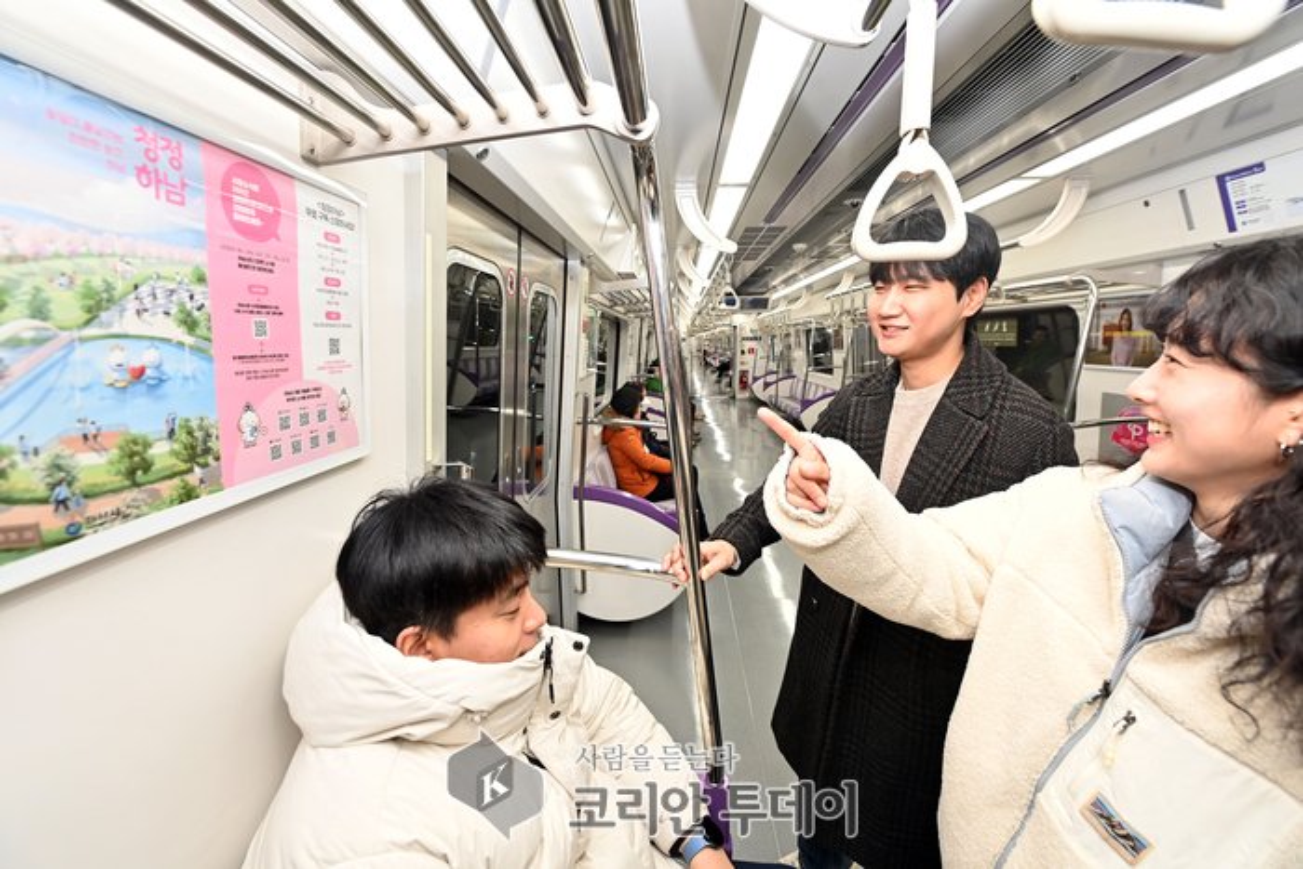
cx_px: 652
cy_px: 434
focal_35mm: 14
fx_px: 507
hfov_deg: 104.2
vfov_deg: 81.2
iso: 800
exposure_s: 1/80
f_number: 4.5
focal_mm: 14
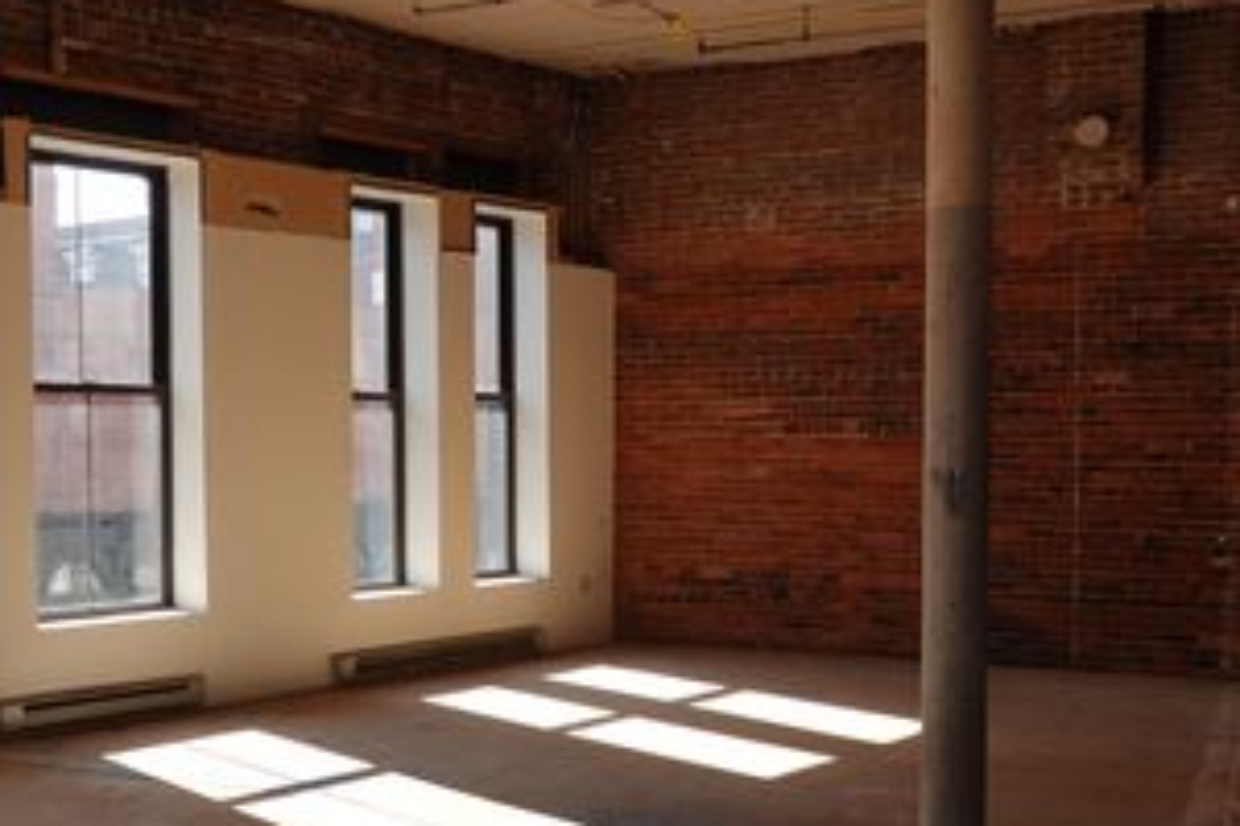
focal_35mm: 48
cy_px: 504
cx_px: 310
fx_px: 1653
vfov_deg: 28.0
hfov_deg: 40.0
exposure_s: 1/200
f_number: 3.5
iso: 125
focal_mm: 9
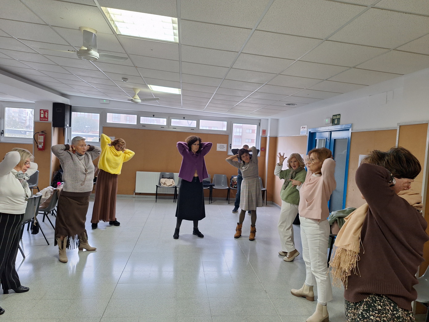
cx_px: 214
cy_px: 161
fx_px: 285
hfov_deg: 73.9
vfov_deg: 58.9
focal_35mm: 23
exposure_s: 1/50
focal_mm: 5.54
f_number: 1.8
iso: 125
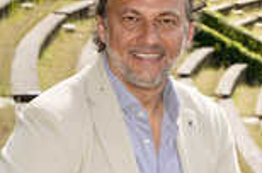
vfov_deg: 7.7
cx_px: 275
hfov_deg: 11.6
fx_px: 1278
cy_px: 159
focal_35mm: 176
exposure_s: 1/125
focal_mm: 60
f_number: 7.1
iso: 100
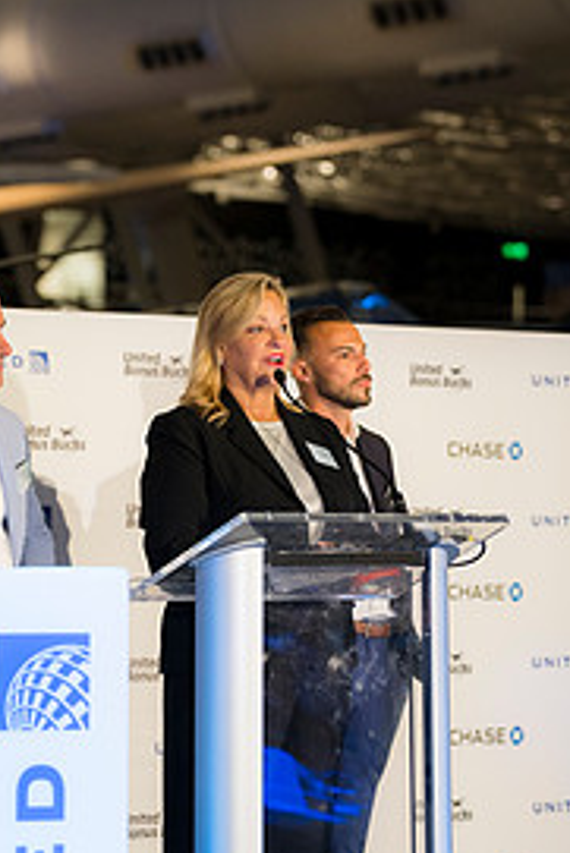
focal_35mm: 141
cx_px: 211
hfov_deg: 9.7
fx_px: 3344
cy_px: 400
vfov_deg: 14.5
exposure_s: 1/160
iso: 1000
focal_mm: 85
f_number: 2.8
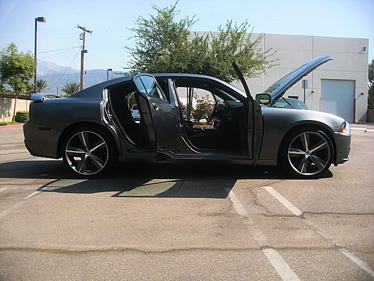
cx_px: 187
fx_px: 389
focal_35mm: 36
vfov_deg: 39.7
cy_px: 140
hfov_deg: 51.4
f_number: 2.8
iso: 50
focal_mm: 6.3
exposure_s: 1/640
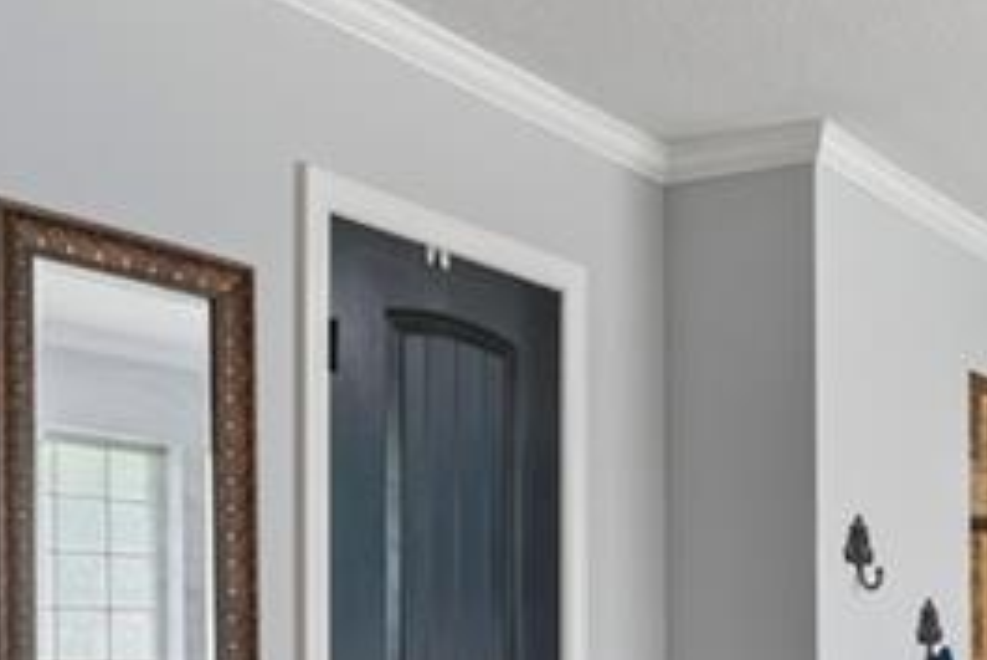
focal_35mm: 54
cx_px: 991
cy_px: 608
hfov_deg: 33.6
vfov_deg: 24.3
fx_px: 1481
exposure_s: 1/4
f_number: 13
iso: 400
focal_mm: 14
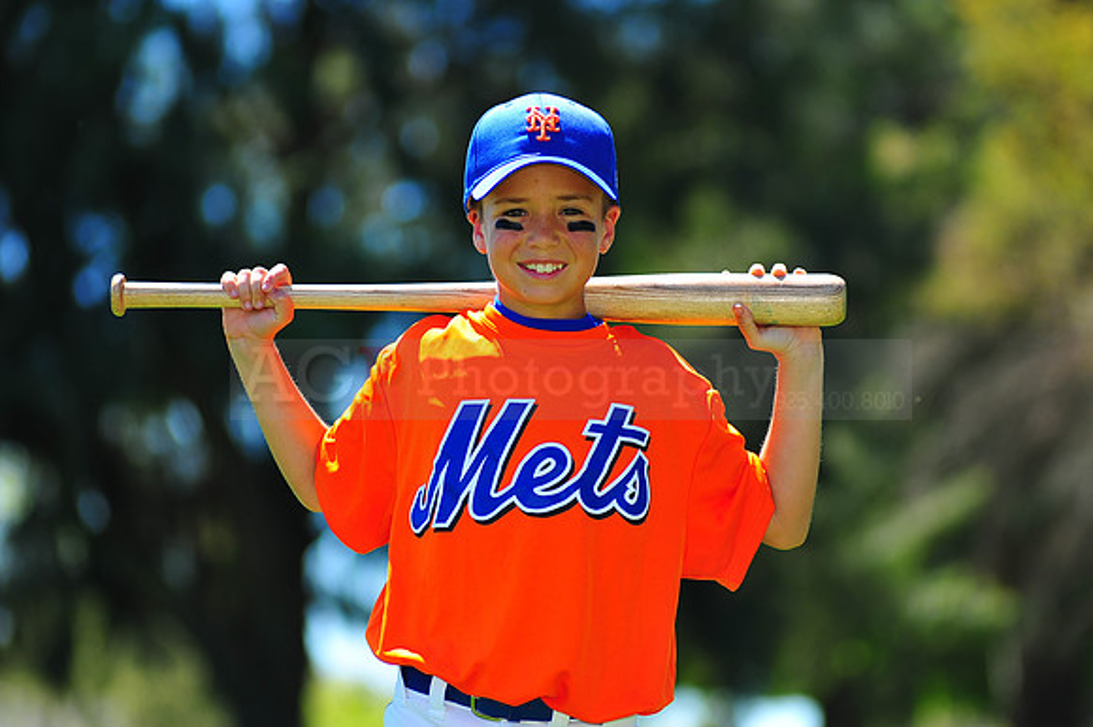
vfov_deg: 7.6
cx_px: 546
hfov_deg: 11.4
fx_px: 5462
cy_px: 364
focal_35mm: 180
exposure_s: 1/800
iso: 200
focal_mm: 180
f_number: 4
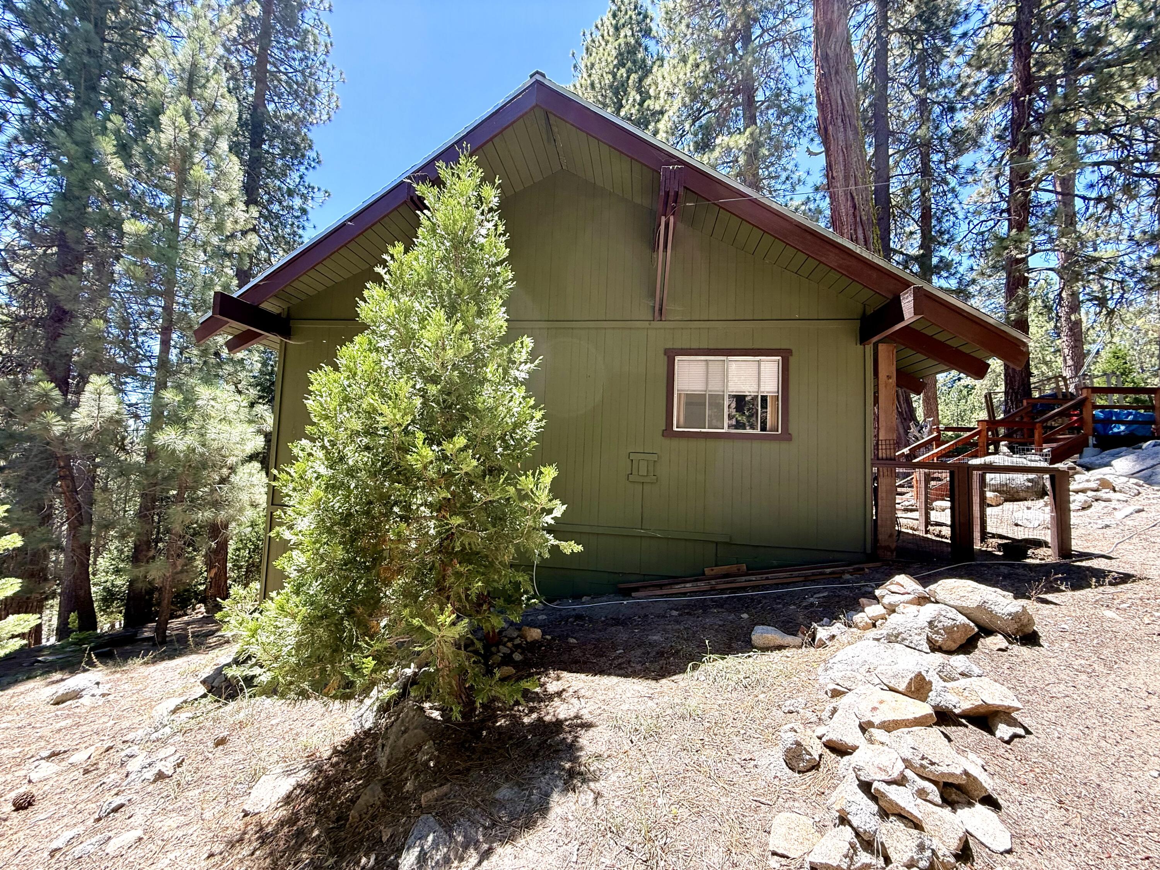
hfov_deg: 102.1
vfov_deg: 85.7
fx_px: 469
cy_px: 435
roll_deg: -2.0
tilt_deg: +4.2
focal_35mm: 14
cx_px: 580
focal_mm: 2.22
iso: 64
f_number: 2.2
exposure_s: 1/198
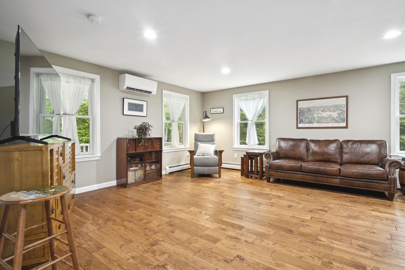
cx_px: 202
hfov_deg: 93.3
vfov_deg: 70.4
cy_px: 135
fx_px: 191
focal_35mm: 17
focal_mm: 17
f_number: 8
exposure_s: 1/5
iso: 640
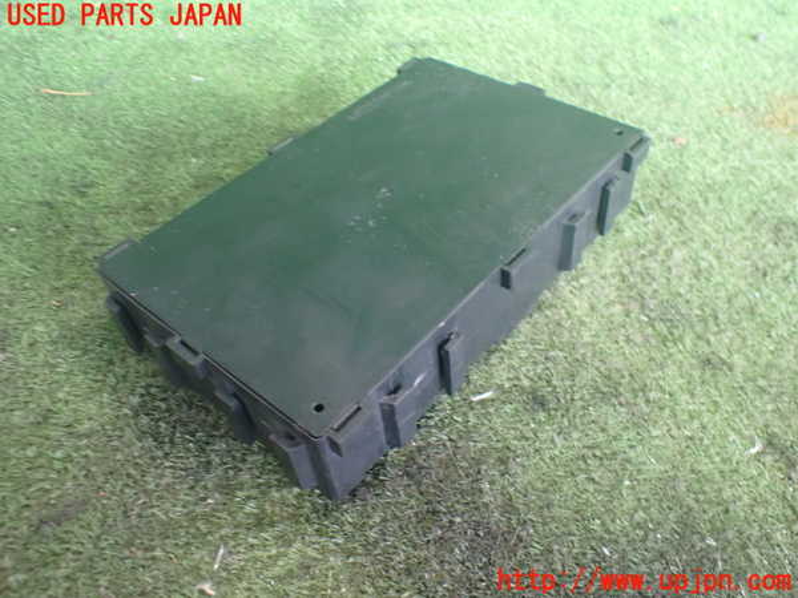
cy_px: 299
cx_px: 399
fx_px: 692
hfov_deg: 60.0
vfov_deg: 46.8
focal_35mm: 30
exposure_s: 1/40
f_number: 2.3
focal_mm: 5.4
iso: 800
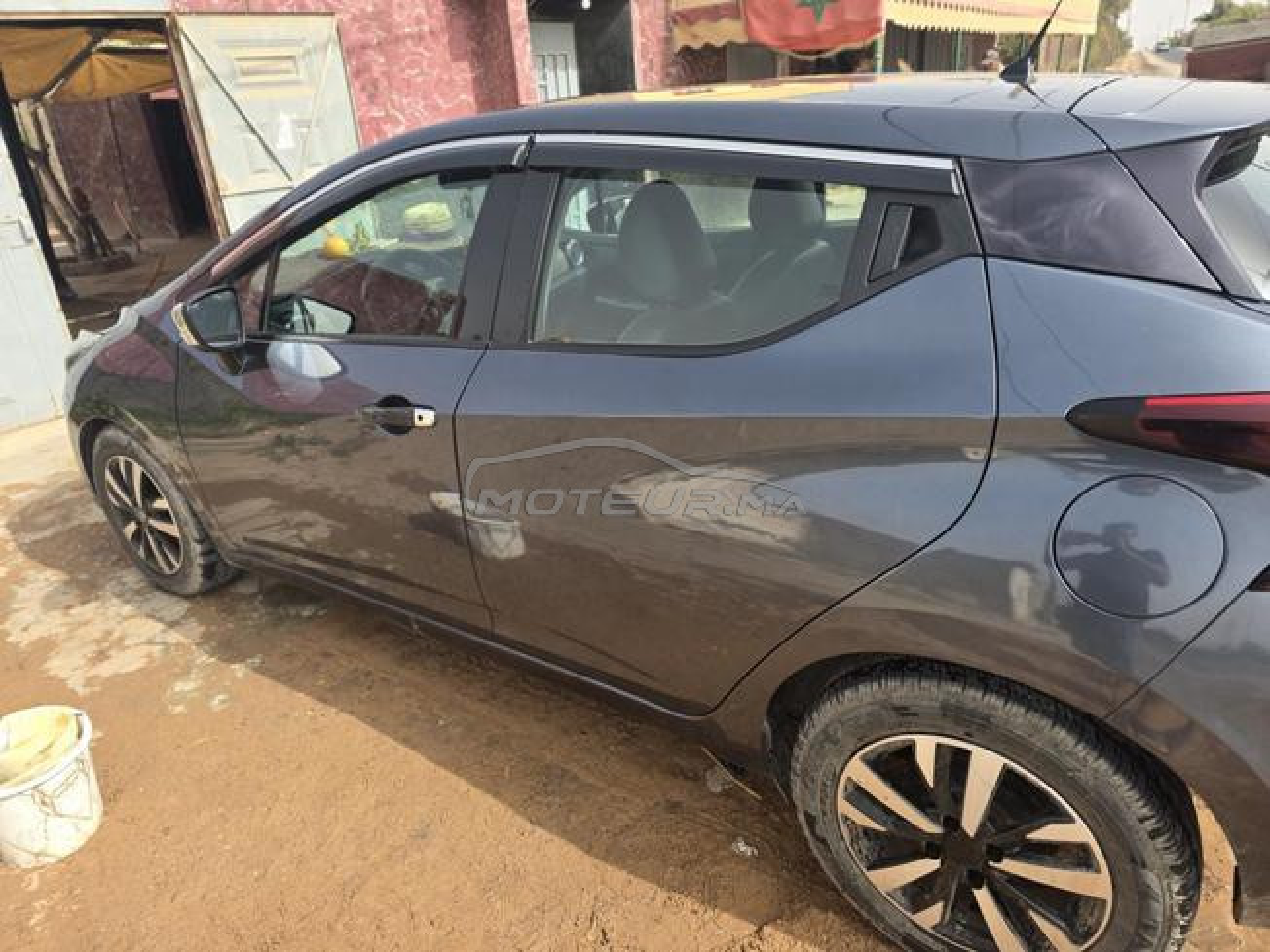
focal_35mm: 23
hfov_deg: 73.9
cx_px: 635
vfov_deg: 58.9
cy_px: 476
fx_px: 844
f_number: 1.7
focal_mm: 6.3
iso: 25
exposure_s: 1/719
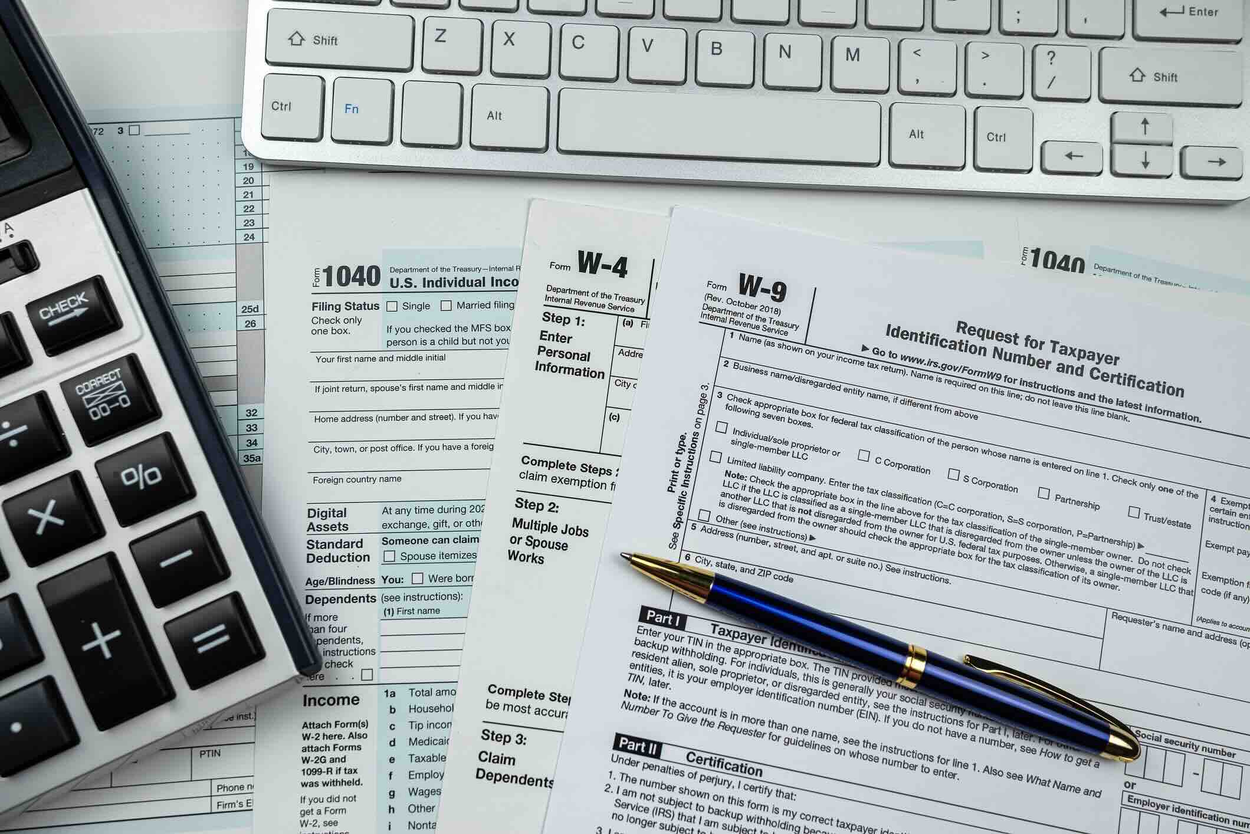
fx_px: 1216
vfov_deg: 37.9
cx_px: 625
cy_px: 417
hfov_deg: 54.4
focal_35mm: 35
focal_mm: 35
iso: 250
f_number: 6.3
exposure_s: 1/200
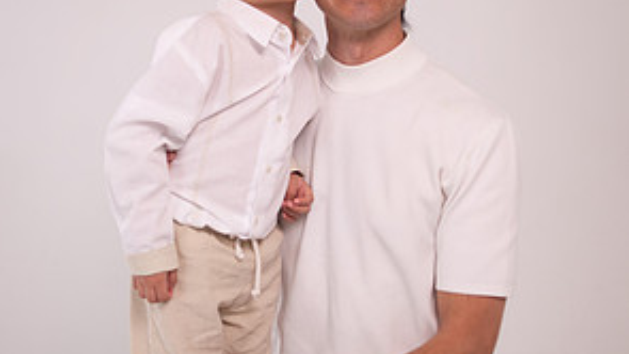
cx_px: 313
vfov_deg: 21.5
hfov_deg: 37.2
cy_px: 166
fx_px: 934
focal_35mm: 56
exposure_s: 1/250
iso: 100
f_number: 4
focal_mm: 35
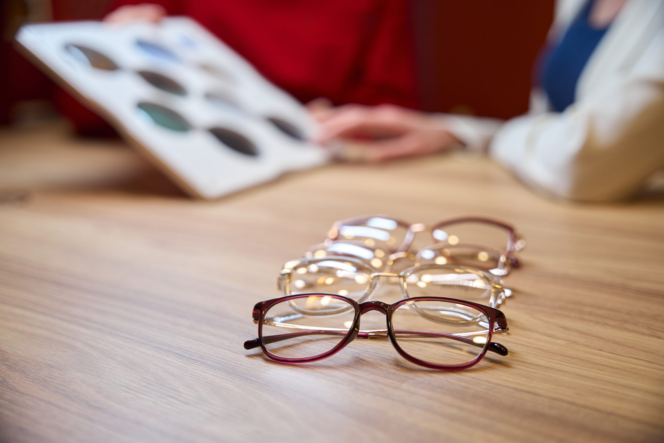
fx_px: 893
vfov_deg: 27.9
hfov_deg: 40.8
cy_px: 222
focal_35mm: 48
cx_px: 332
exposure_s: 1/200
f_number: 2.8
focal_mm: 48.4
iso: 400
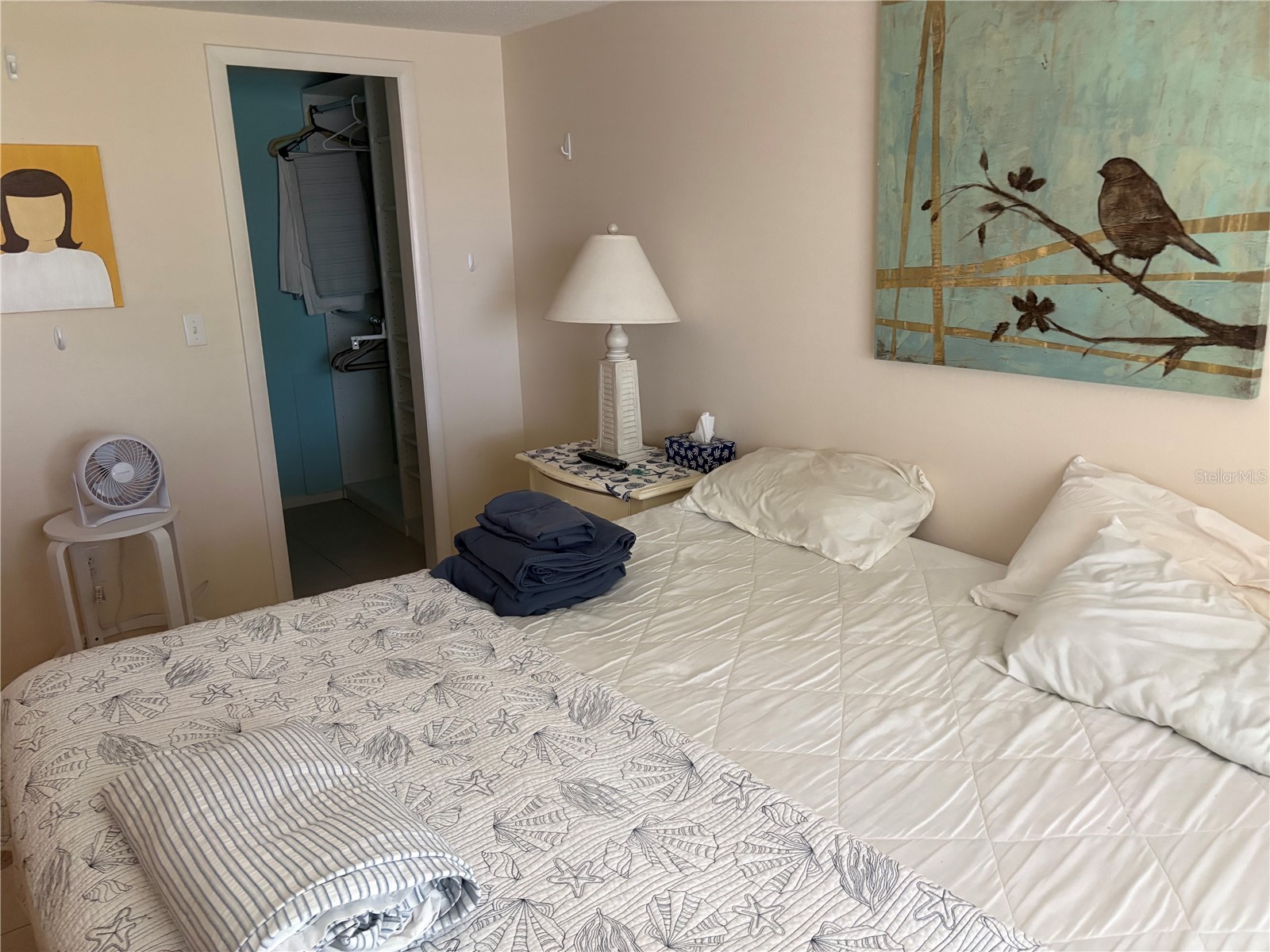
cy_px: 476
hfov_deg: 67.3
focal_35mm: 26
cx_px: 635
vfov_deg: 53.1
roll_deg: +1.4
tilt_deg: -15.8
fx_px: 954
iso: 320
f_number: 1.6
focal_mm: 5.96
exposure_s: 1/60
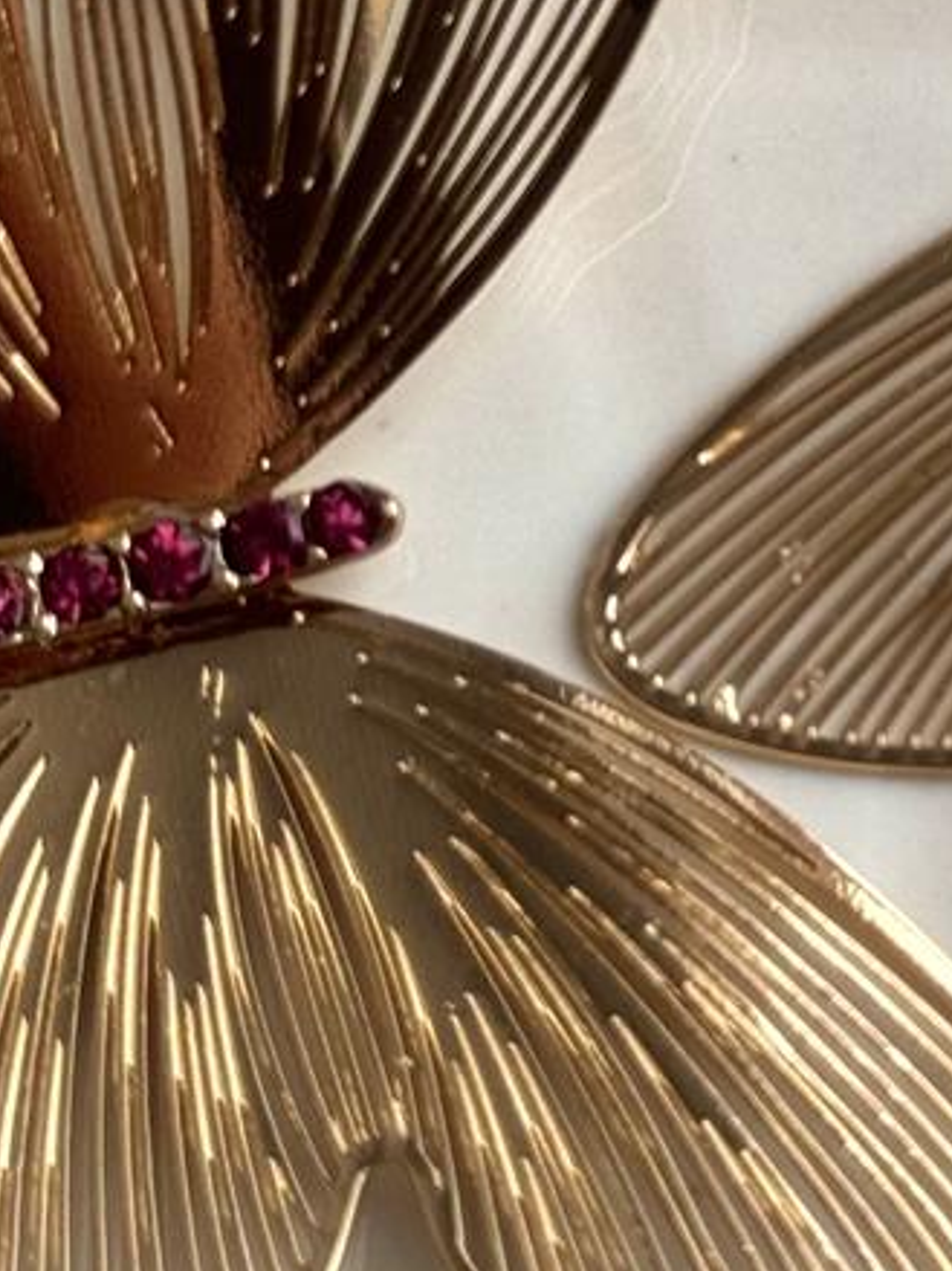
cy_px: 333
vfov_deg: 11.3
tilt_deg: -68.8
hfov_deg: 8.4
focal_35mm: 175
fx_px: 6420
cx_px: 1010
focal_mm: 6.86
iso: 64
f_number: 1.78
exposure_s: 1/368
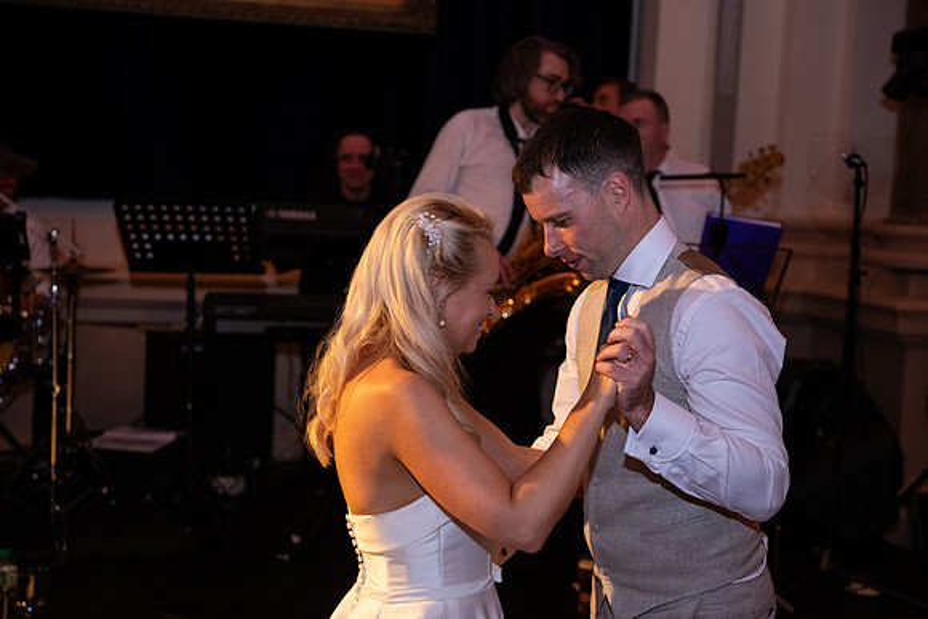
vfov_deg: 24.6
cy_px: 310
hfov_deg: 36.2
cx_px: 464
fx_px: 1418
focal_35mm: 55
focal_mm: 55
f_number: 3.5
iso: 1250
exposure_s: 1/160
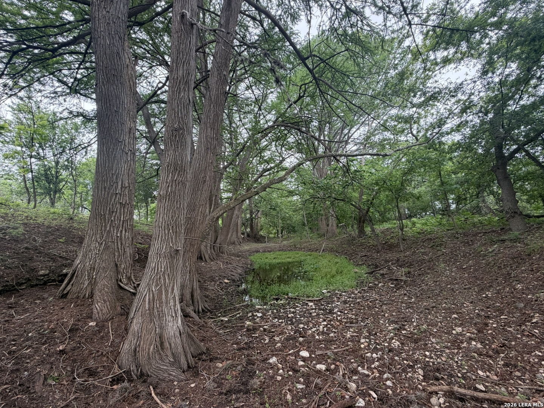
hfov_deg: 102.1
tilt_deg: +6.4
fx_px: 220
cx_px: 272
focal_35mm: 14
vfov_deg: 85.7
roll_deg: +1.8
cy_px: 204
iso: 50
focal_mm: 2.22
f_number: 2.2
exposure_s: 1/144
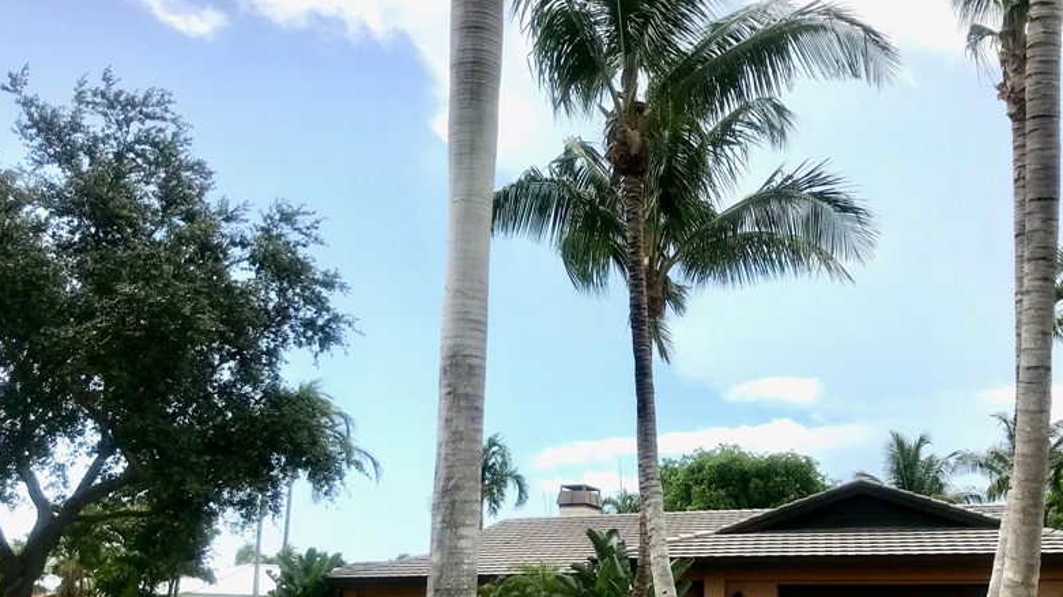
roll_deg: -0.4
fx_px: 1127
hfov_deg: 49.9
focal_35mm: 40
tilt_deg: +10.5
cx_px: 671
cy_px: 437
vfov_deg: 29.3
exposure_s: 1/3546
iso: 20
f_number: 1.8
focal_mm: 3.99
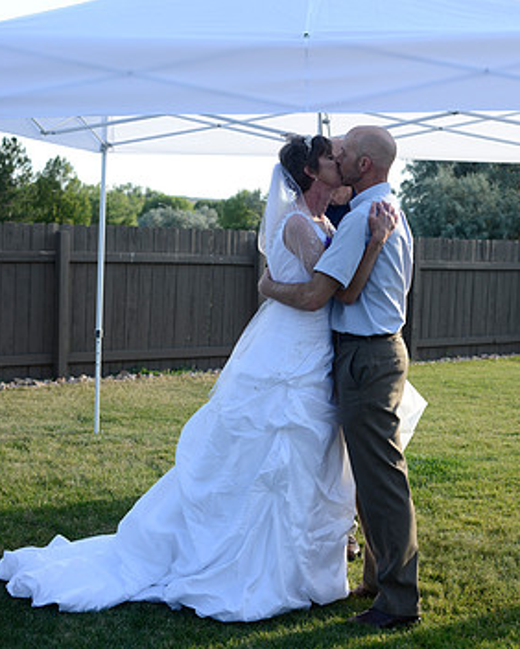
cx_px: 266
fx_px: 1153
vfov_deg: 31.4
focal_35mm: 60
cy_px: 324
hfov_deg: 25.4
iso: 200
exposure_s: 1/250
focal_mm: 50
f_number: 5
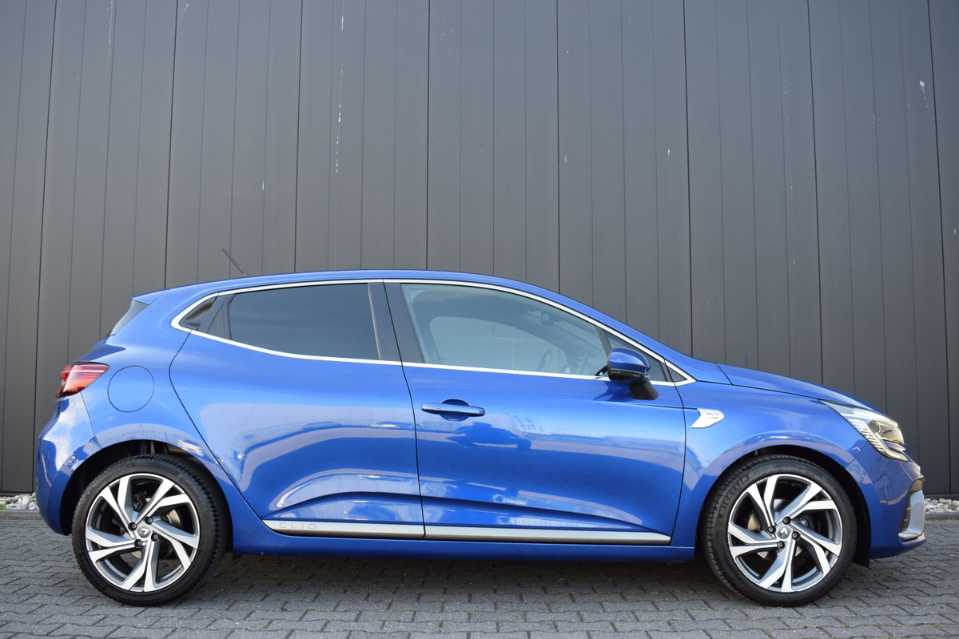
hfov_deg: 59.5
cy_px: 320
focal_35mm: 32
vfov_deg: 41.7
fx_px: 839
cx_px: 480
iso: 400
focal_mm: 21
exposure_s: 1/125
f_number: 5.6
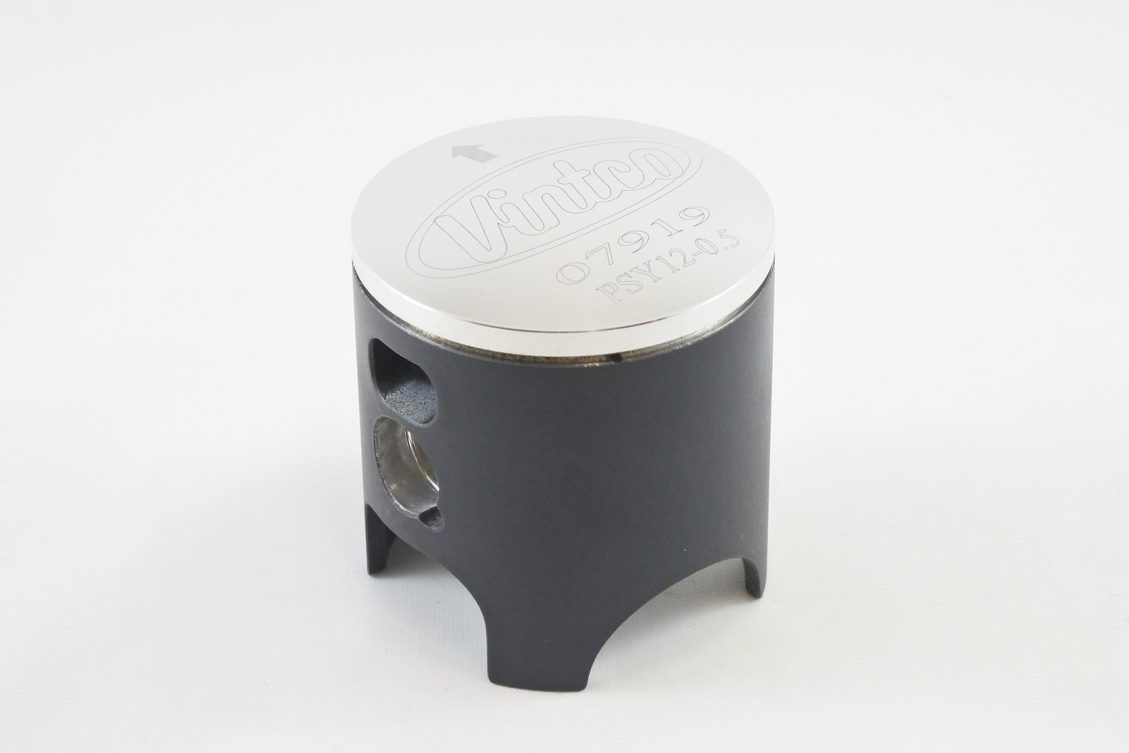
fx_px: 2070
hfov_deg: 30.5
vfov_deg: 20.6
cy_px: 376
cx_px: 564
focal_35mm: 66
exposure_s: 1/125
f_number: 5.3
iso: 800
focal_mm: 24.8
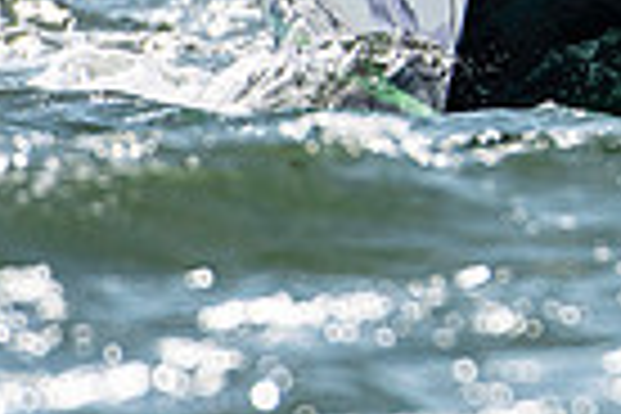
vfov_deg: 0.5
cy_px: -132
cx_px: 1323
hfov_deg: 0.7
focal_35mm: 3033
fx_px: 52315
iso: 400
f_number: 5.6
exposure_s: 1/3200
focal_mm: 400
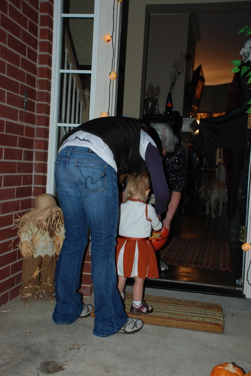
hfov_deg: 29.0
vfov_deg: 42.3
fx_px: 485
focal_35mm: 46
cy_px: 188
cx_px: 126
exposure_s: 1/60
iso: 200
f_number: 4.2
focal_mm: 31
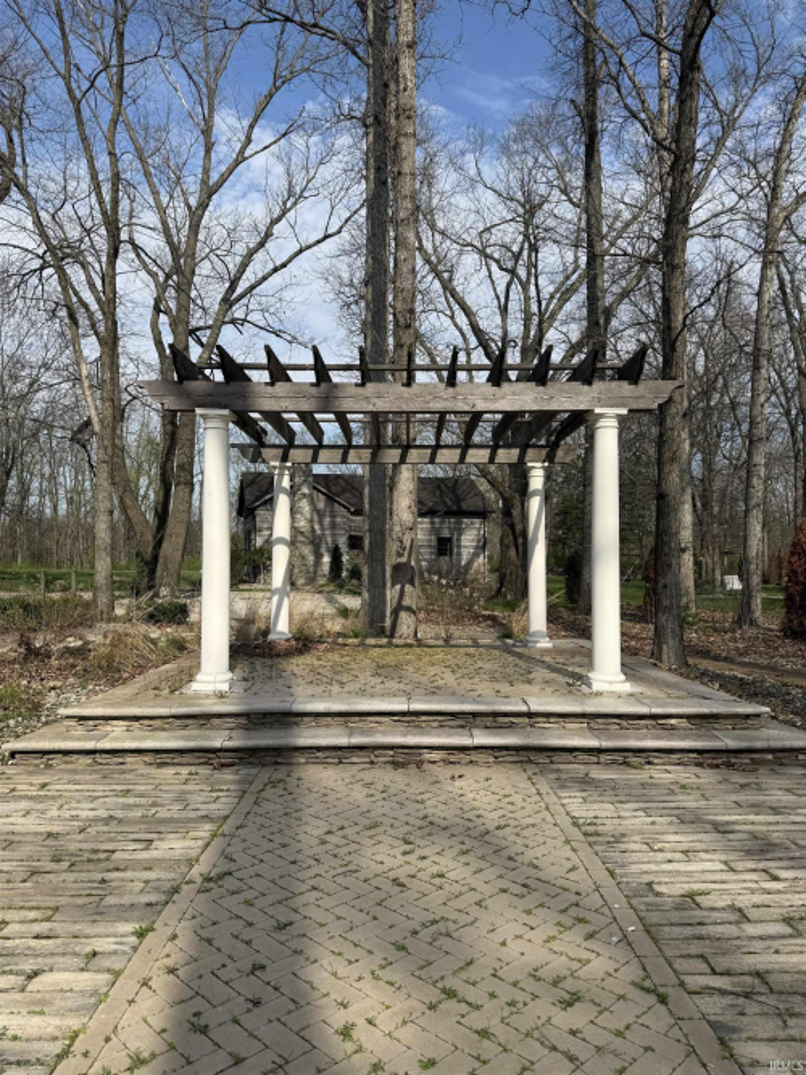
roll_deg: +0.1
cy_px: 538
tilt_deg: +2.5
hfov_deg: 56.8
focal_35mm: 24
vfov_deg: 71.6
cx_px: 403
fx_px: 745
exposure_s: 1/4975
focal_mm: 6.76
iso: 80
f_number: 1.78
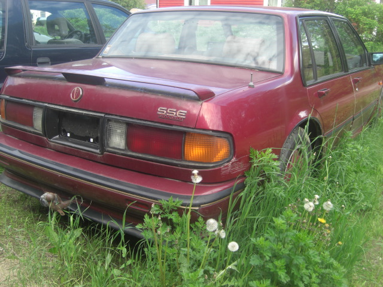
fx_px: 420
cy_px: 144
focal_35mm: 38
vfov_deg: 37.7
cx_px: 192
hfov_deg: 49.0
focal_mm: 7.9
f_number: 2.8
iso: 80
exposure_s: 1/160
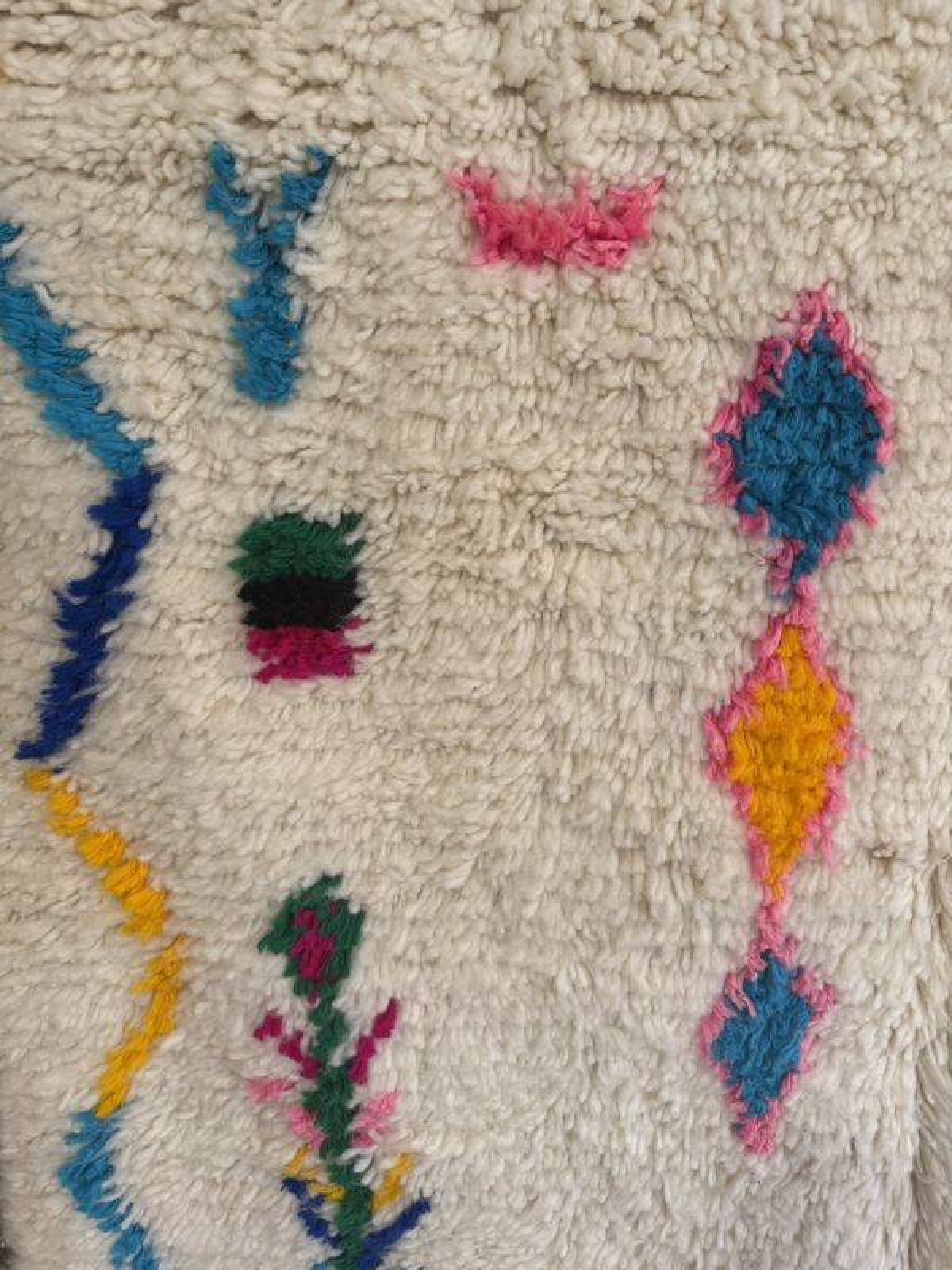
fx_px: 880
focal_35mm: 24
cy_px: 635
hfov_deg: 56.8
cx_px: 476
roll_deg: +0.0
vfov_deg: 71.6
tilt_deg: -15.2
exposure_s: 1/121
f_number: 1.78
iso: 64
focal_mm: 6.76
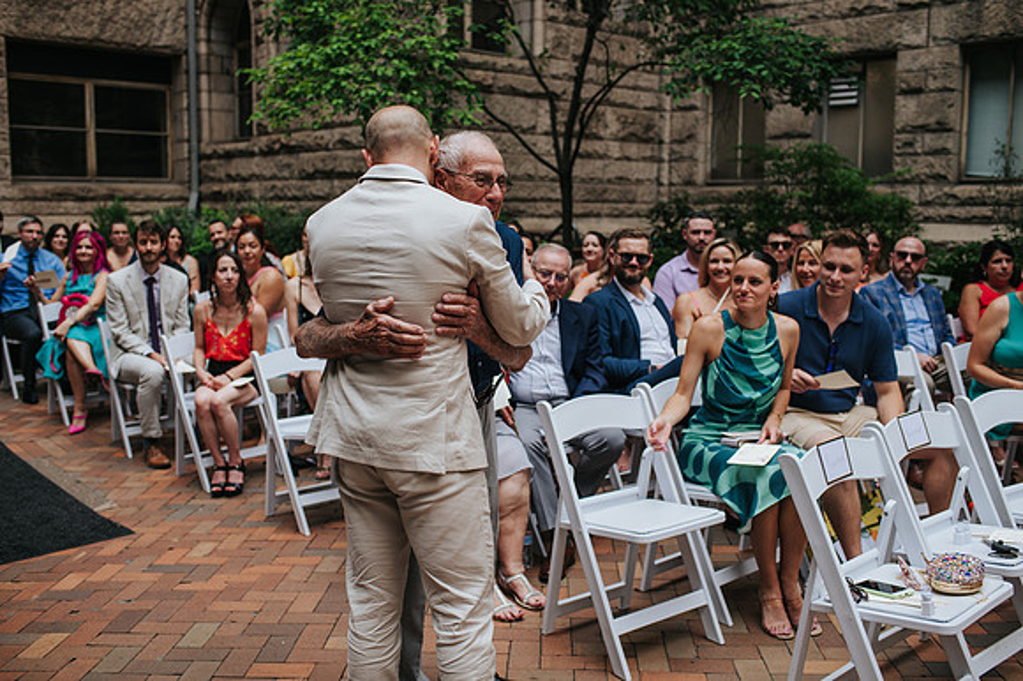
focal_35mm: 35
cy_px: 340
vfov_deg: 37.8
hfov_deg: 54.5
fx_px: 994
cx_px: 512
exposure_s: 1/400
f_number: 3.2
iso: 125
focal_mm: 35
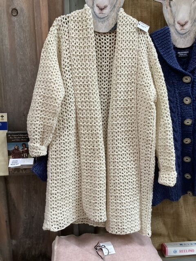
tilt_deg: -9.6
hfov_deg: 45.4
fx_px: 234
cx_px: 98
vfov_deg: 58.4
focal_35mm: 31
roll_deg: +1.8
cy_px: 130
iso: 200
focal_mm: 3.3
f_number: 2.4
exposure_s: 1/60
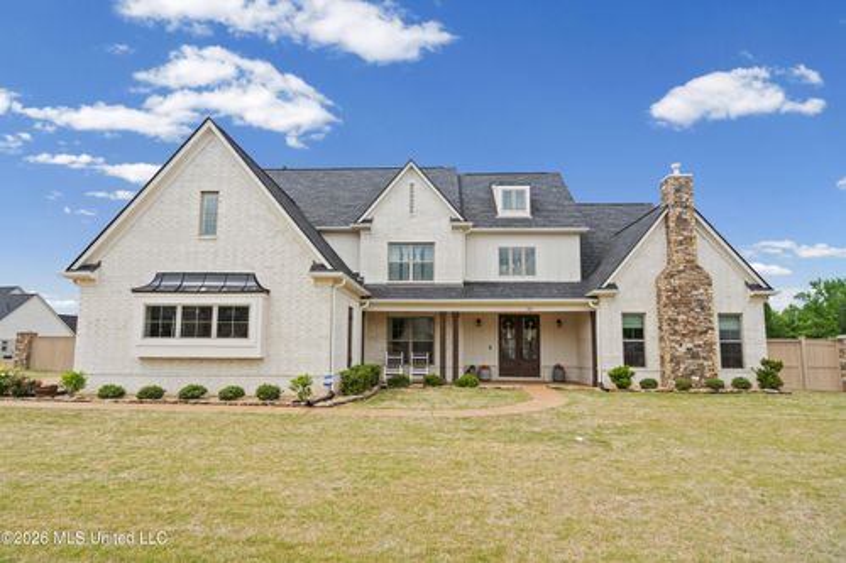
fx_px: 517
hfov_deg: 78.6
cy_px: 282
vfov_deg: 57.2
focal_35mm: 22
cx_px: 423
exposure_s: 1/800
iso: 800
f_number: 9
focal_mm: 22
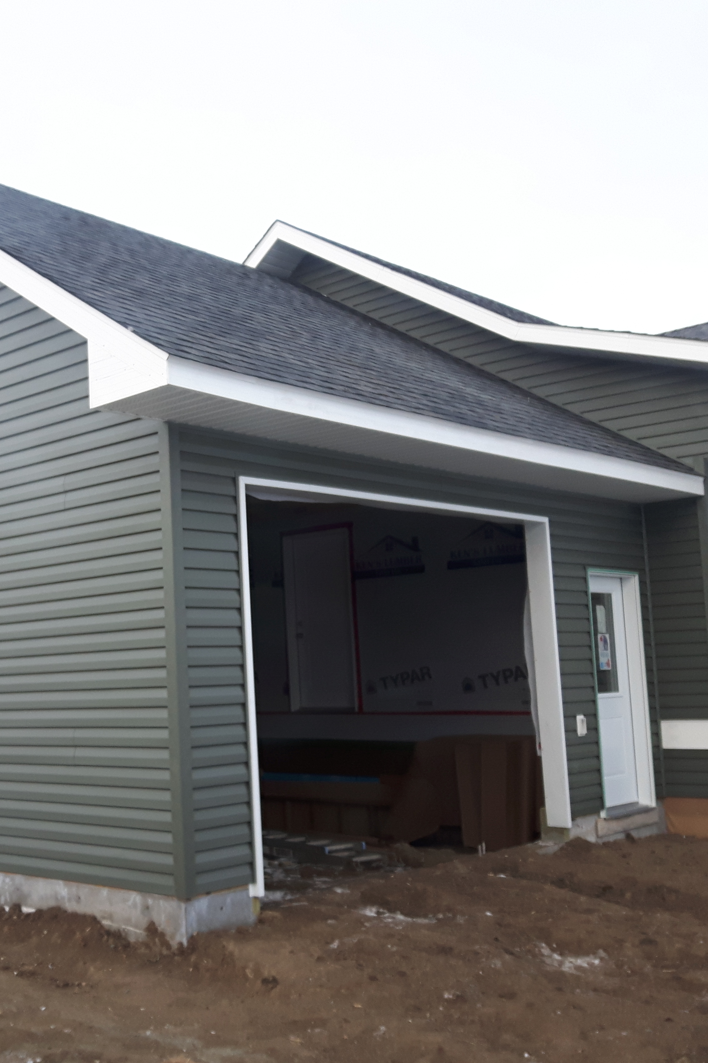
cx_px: 159
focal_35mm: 44
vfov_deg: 44.5
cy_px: 543
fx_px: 1298
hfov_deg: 29.9
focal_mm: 3.7
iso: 50
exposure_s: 1/50
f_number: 1.9
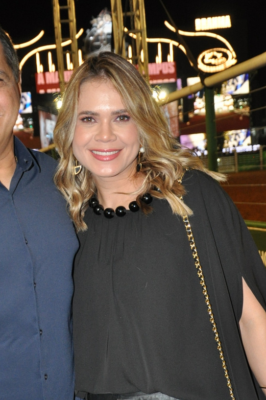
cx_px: 50
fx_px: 800
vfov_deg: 27.6
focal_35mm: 72
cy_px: 313
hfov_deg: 18.7
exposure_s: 1/60
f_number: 4
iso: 800
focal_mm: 28
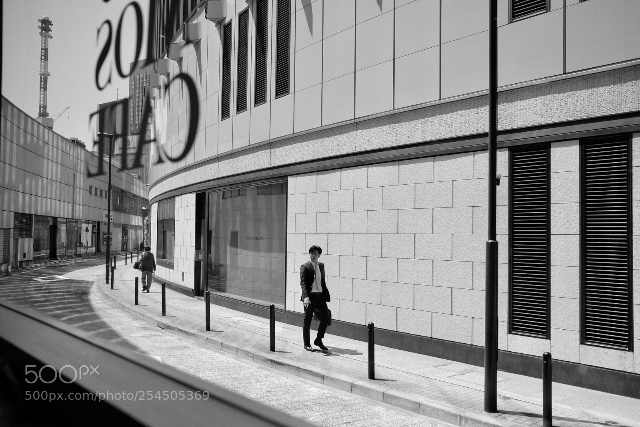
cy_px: 214
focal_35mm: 35
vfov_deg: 37.8
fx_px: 622
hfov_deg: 54.4
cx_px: 320
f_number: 2.8
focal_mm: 23
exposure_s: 1/5400
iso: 400
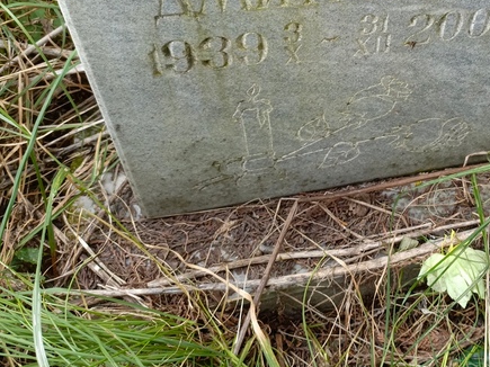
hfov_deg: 39.1
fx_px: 651
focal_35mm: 46
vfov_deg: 30.5
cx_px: 415
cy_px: 55
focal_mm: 4.76
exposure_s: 1/100
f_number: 1.69
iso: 264
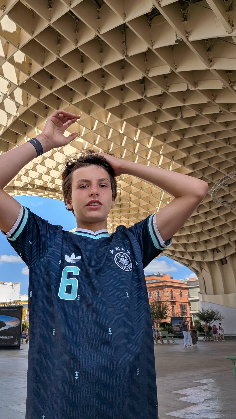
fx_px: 300
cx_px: 89
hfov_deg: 42.6
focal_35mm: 27
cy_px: 204
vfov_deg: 69.8
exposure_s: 1/1754
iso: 30
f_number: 1.7
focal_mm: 4.53
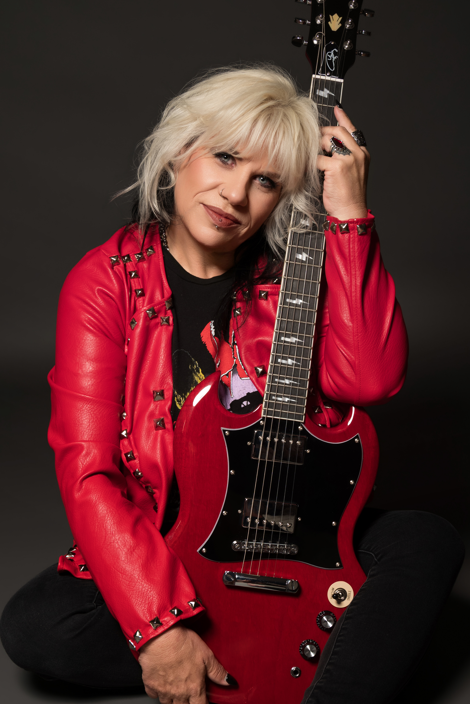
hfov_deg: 21.9
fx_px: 1213
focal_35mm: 62
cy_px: 403
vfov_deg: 32.3
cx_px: 269
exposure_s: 1/200
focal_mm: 40
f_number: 8
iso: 100
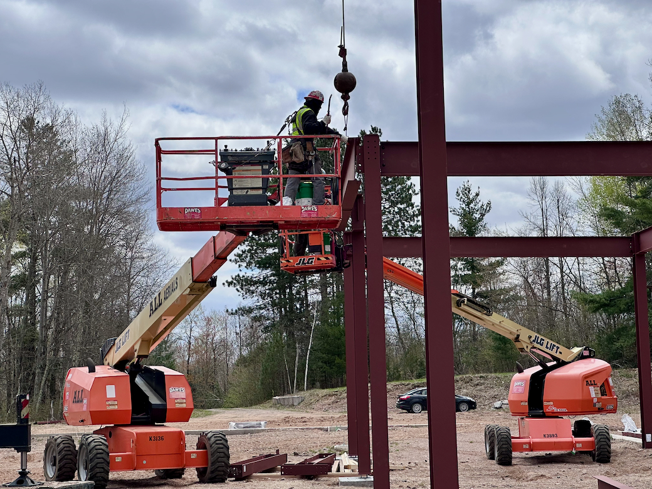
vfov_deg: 19.1
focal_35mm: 77
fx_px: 1450
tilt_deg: +6.3
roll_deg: +2.1
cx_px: 326
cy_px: 244
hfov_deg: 25.3
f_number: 2.8
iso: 32
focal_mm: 9
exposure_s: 1/1410
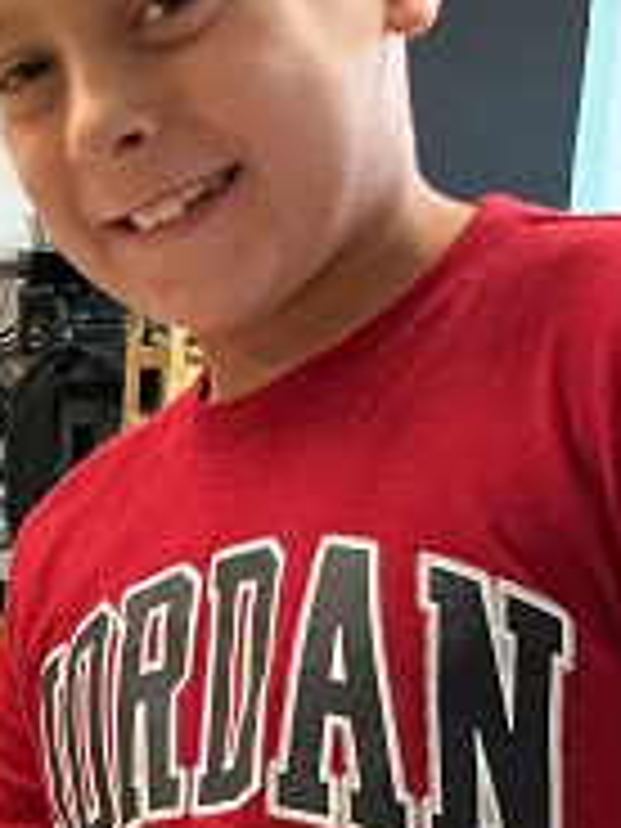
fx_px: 1890
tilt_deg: -15.1
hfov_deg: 17.8
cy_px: 648
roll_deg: -1.6
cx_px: -110
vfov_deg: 24.4
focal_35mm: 79
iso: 250
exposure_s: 1/50
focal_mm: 3
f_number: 1.8
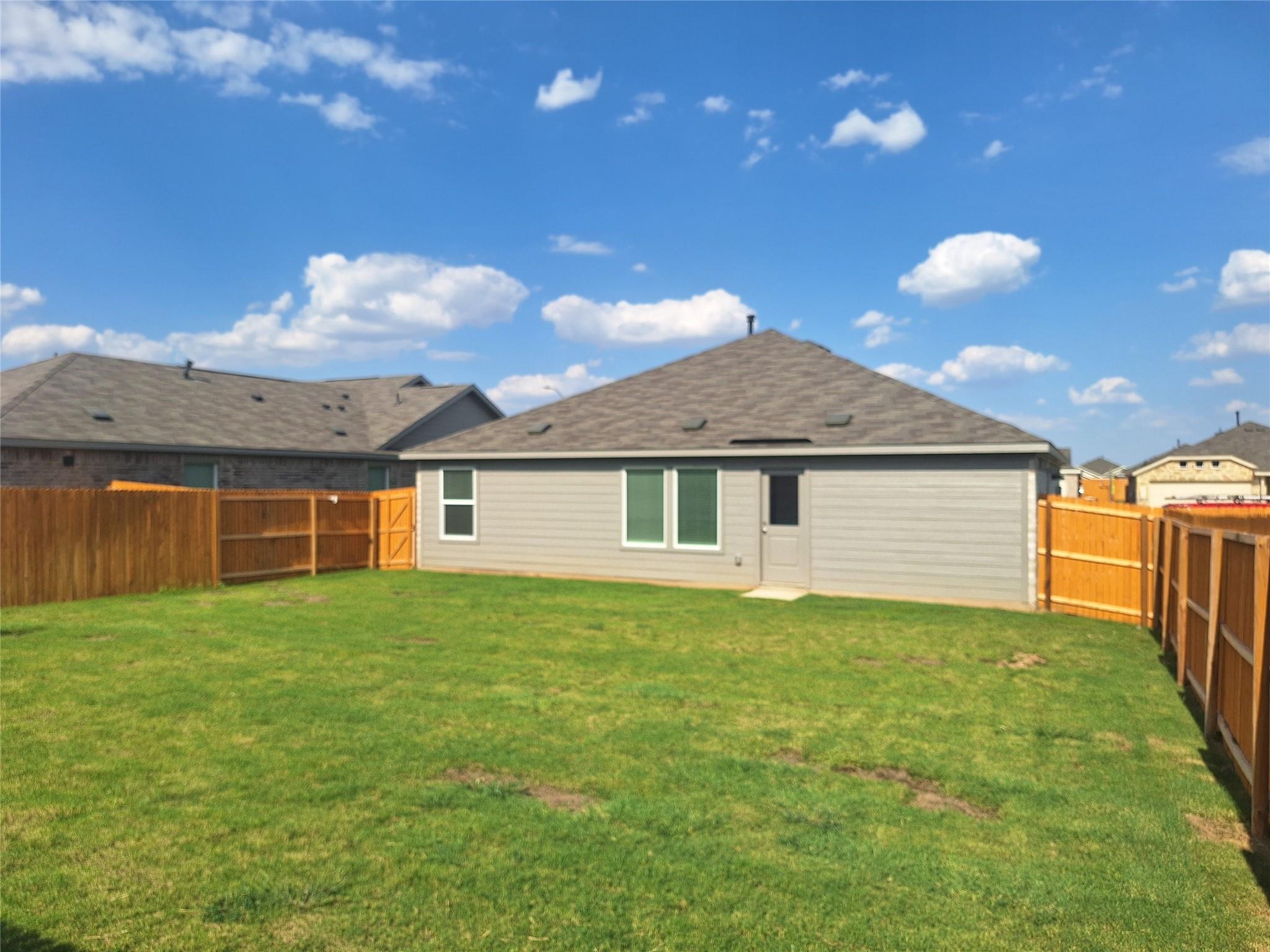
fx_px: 844
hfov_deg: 73.9
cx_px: 635
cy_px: 476
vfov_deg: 58.9
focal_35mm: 23
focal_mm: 5.54
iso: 40
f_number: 1.8
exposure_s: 1/2222
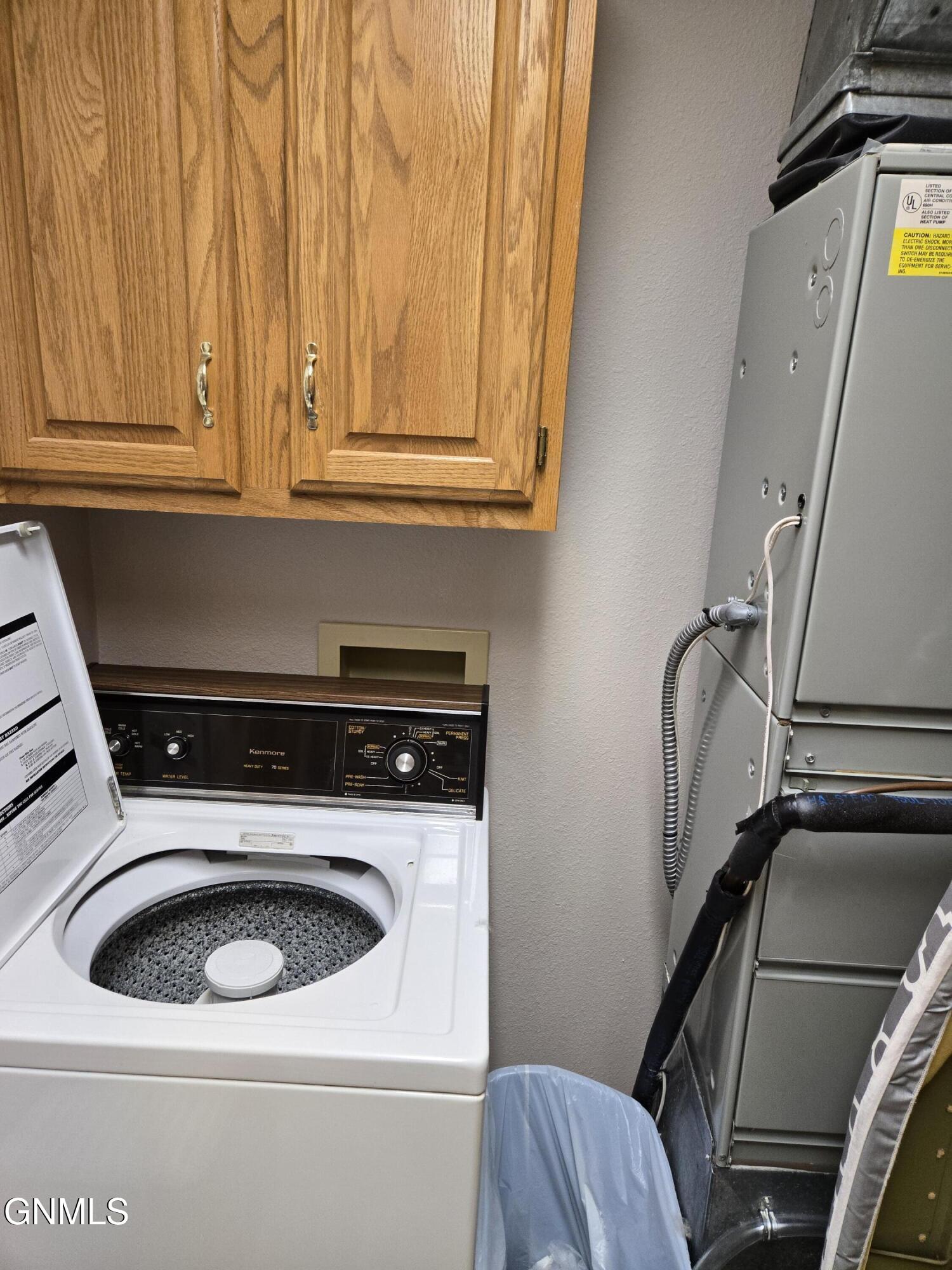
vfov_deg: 73.9
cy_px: 635
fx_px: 843
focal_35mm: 23
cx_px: 476
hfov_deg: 58.9
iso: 250
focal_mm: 5.4
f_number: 1.8
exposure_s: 1/120
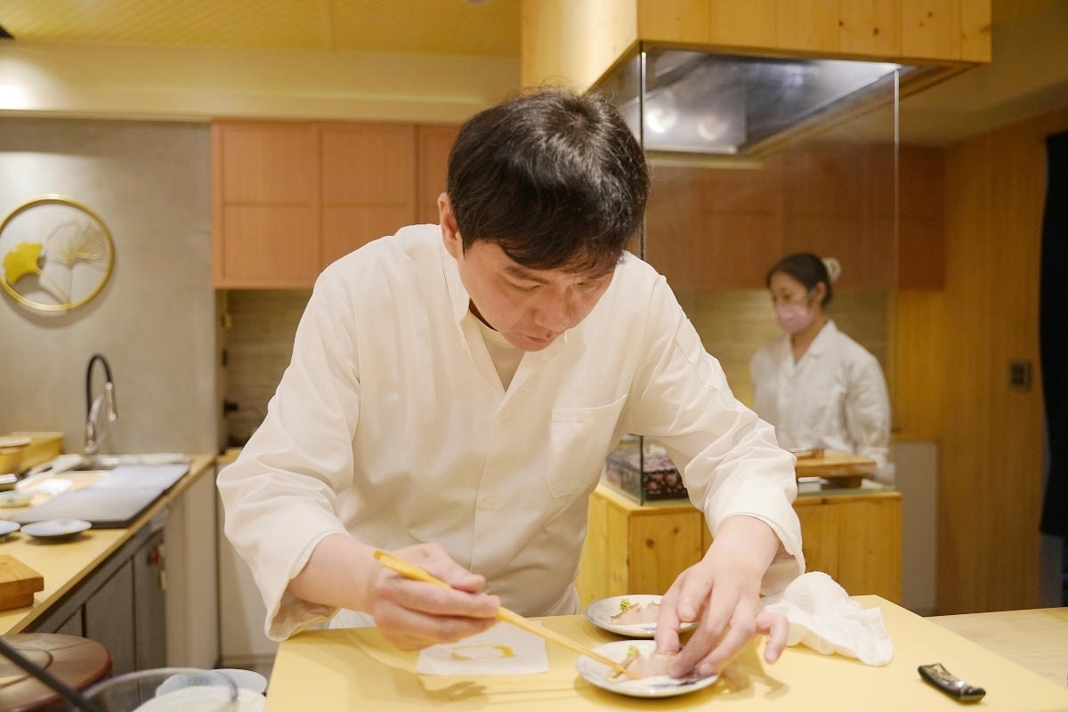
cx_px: 534
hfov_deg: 60.3
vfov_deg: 42.3
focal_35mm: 31
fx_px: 920
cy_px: 356
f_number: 3.2
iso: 1600
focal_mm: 31
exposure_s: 1/160
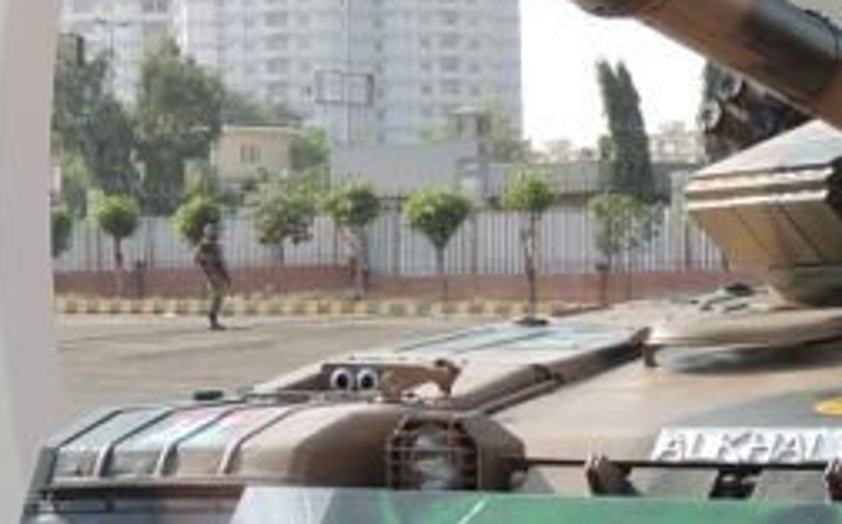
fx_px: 3187
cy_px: 327
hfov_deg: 14.9
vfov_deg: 9.4
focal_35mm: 139
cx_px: 795
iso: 100
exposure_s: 1/500
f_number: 3.4
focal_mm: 7.6
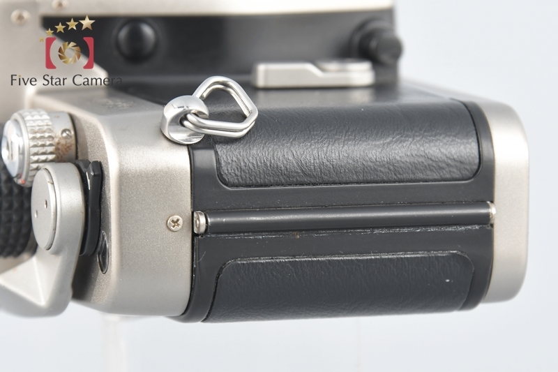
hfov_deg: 4.6
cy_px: 186
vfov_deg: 3.1
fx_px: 6973
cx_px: 279
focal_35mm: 450
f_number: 10
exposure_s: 1/250
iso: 400
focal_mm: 300
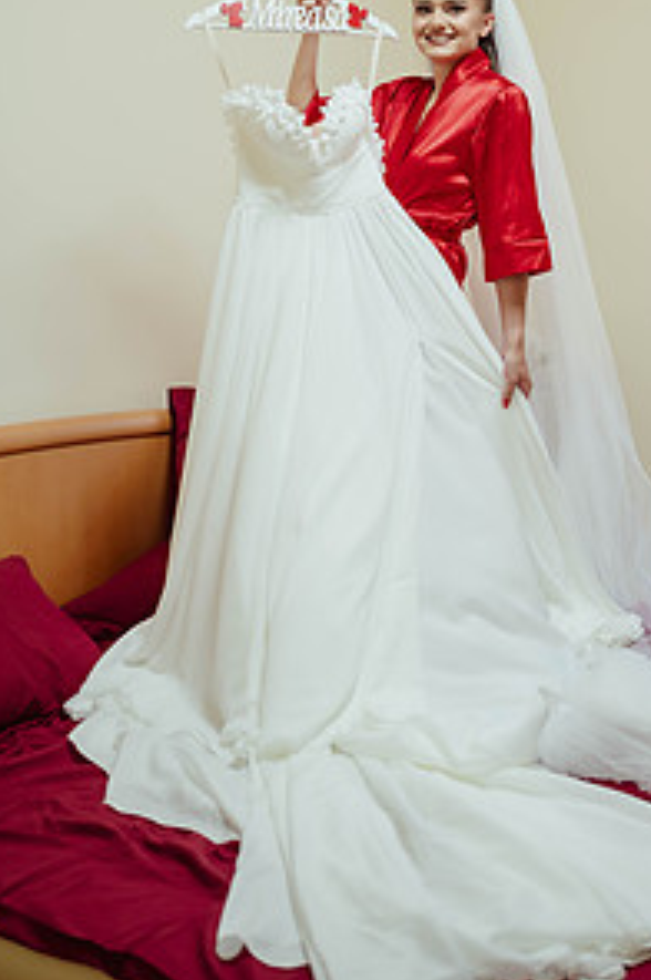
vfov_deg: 35.5
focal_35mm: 55
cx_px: 477
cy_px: 252
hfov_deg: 24.3
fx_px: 1495
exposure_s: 1/125
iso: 800
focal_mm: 36
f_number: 2.8
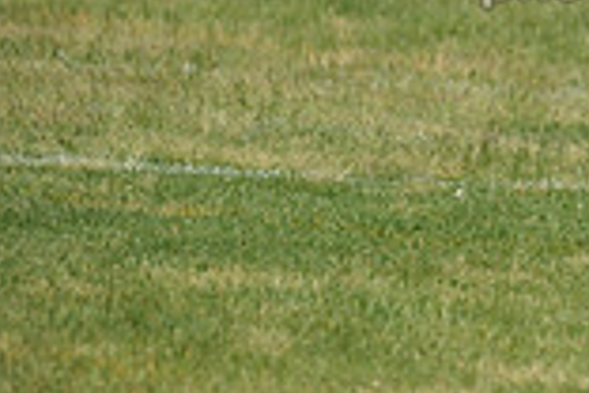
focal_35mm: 894
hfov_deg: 2.3
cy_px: -159
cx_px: 865
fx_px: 14626
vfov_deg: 1.5
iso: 640
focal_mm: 240
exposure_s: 1/5000
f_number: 4
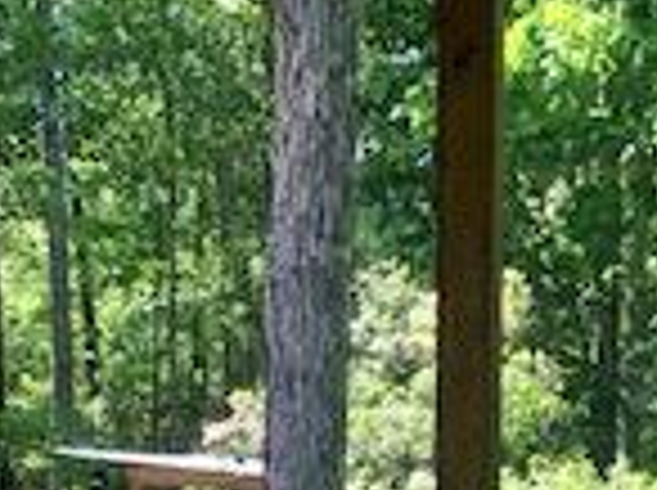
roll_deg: -0.1
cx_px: 396
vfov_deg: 11.5
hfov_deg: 16.0
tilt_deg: -6.4
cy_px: 742
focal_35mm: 123
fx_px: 2331
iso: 32
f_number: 1.8
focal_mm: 3.99
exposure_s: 1/120
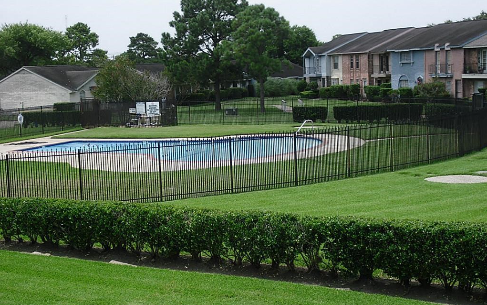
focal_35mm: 67
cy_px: 174
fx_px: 889
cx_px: 243
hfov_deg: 30.6
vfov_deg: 19.4
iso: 80
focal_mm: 11.2
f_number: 10.6
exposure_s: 1/500
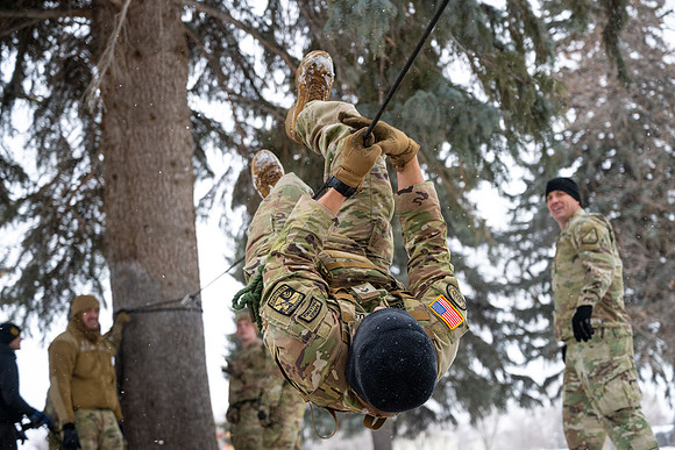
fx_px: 994
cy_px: 225
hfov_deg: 37.5
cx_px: 338
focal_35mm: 53
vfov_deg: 25.5
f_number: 4
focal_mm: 53
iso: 1400
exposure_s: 1/800
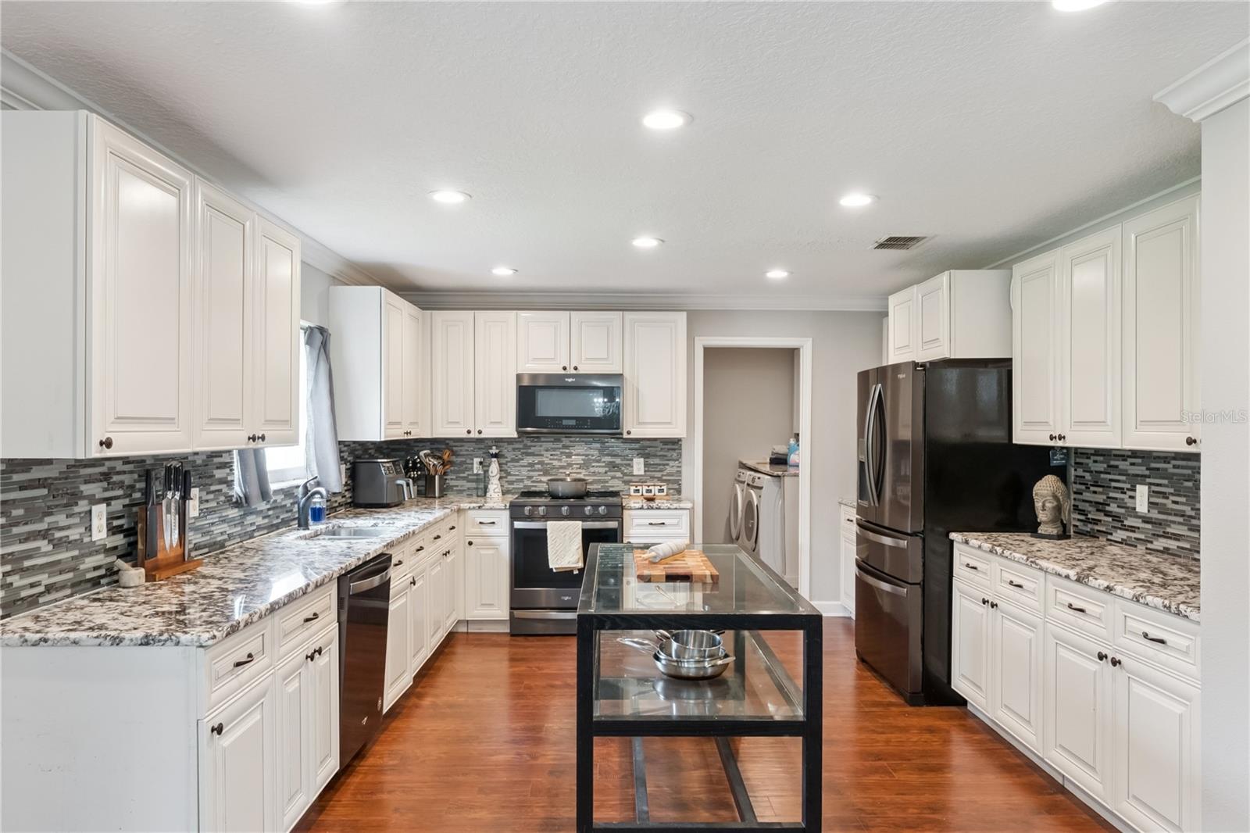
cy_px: 416
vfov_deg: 55.1
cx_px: 625
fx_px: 798
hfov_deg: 76.1
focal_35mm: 23
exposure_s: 1/13
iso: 800
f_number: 10
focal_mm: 15.7
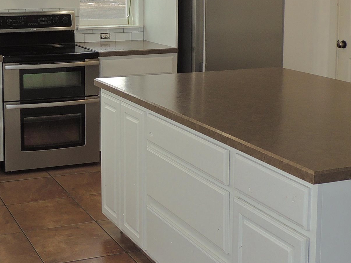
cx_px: 75
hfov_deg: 31.0
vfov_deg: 23.5
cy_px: 33
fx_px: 618
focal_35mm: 61
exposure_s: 1/40
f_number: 3
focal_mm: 4.3
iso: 125
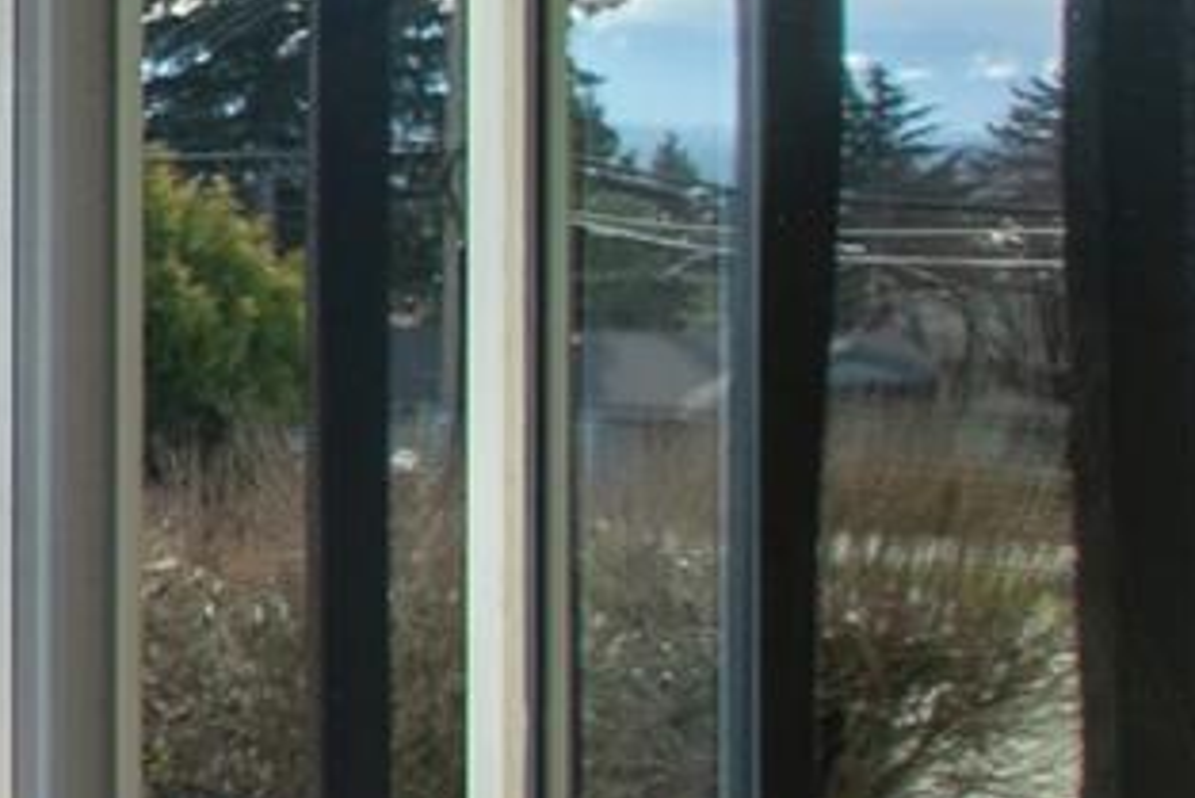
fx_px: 3055
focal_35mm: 92
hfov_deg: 14.0
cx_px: -1787
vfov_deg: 14.8
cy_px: 137
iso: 125
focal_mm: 12
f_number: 8
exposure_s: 1/100
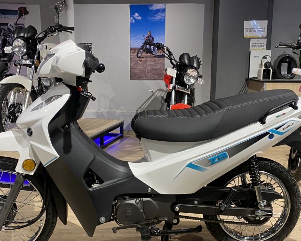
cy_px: 129
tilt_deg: -10.9
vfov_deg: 35.7
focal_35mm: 42
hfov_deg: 43.7
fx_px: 374
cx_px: 133
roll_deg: +0.5
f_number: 1.8
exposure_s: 1/50
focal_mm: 4.25
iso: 100
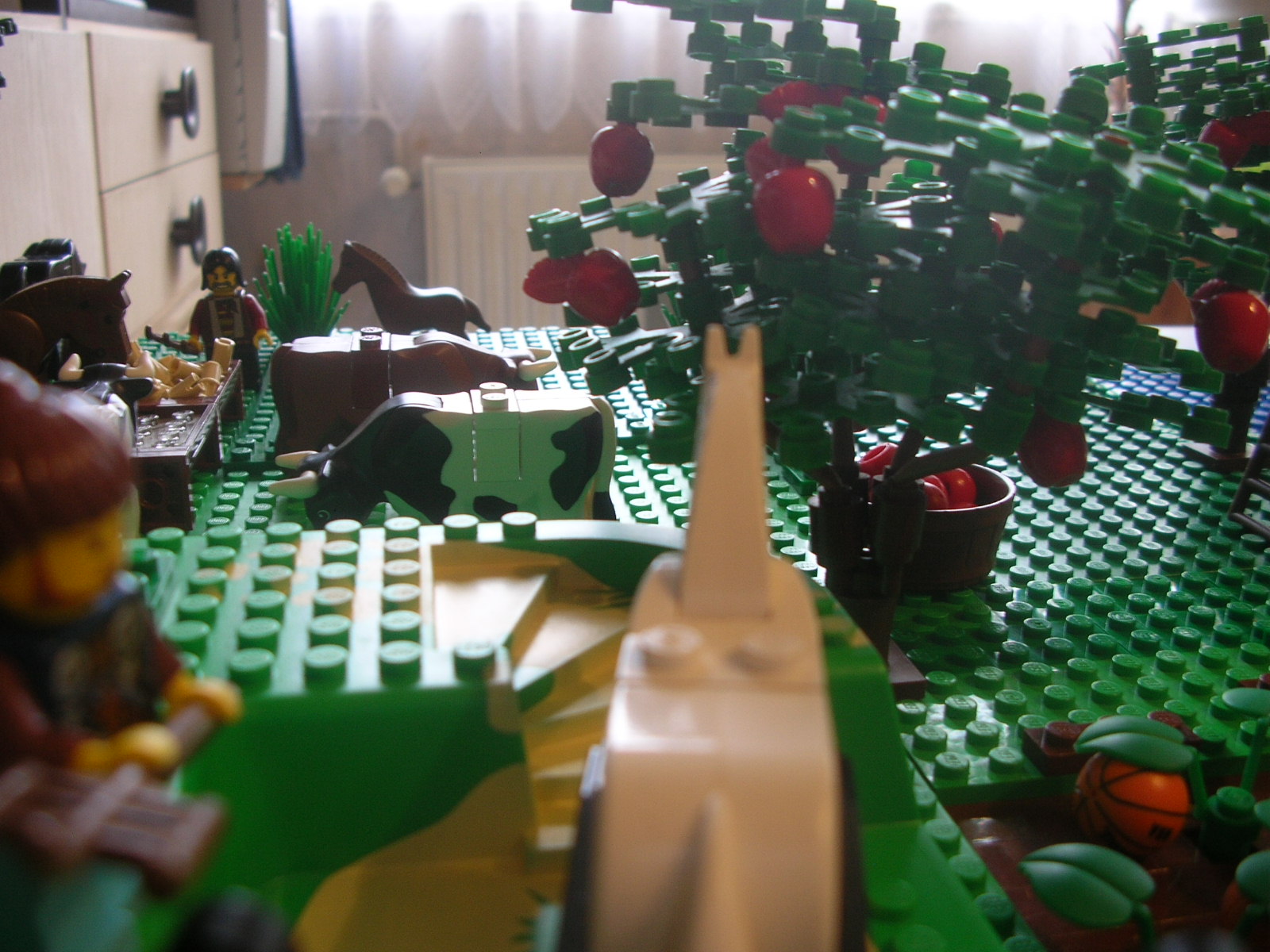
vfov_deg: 40.7
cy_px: 476
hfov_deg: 52.6
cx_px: 635
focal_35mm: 35
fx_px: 1284
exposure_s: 1/8.8
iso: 50
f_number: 2.8
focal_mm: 5.8
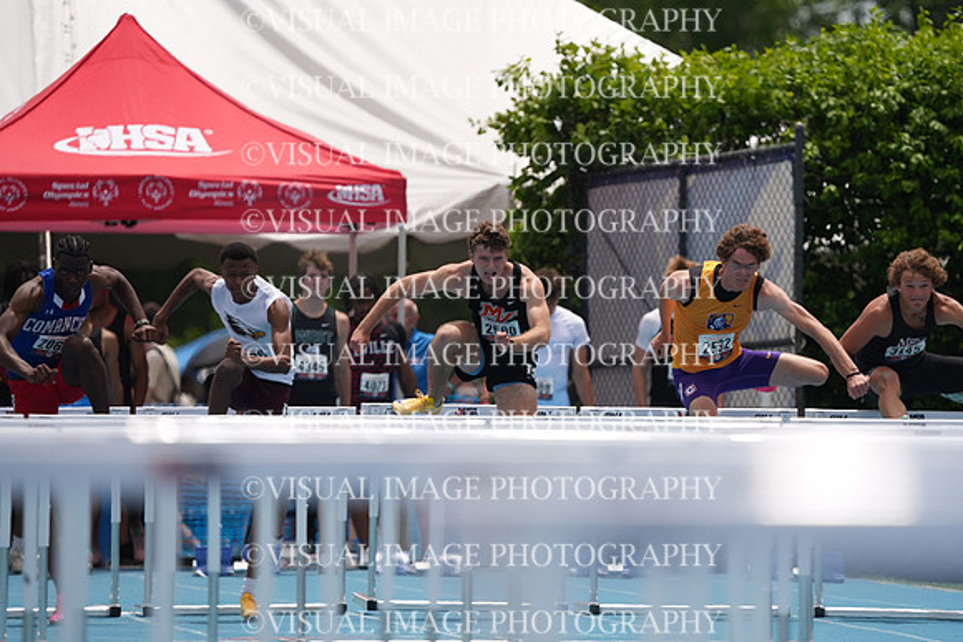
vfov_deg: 2.3
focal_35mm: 600
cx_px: 482
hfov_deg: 3.4
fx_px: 16053
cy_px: 321
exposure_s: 1/3200
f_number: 6.3
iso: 500
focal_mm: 600
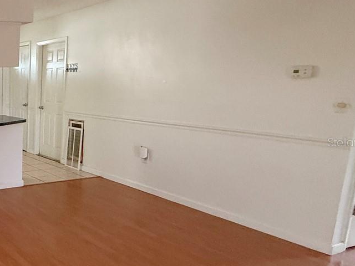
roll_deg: +1.6
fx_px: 359
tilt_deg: -8.8
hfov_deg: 39.3
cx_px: -64
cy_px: 142
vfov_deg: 40.7
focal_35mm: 35
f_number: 2.2
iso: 500
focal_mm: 2.22
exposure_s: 1/60
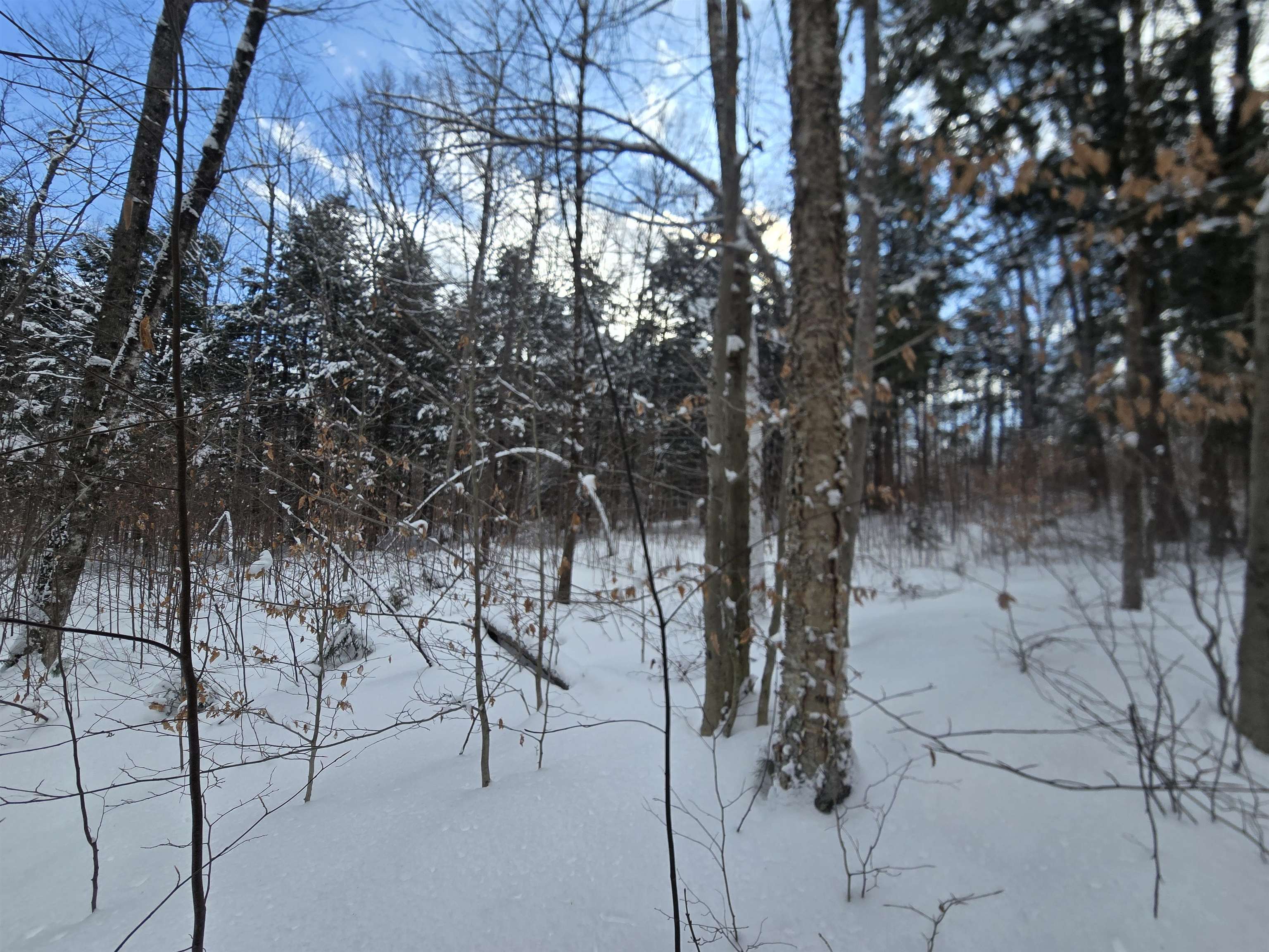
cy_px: 476
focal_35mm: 13
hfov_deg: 106.2
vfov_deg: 89.9
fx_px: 477
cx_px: 634
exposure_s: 1/1212
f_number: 2.2
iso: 50
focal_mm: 2.2
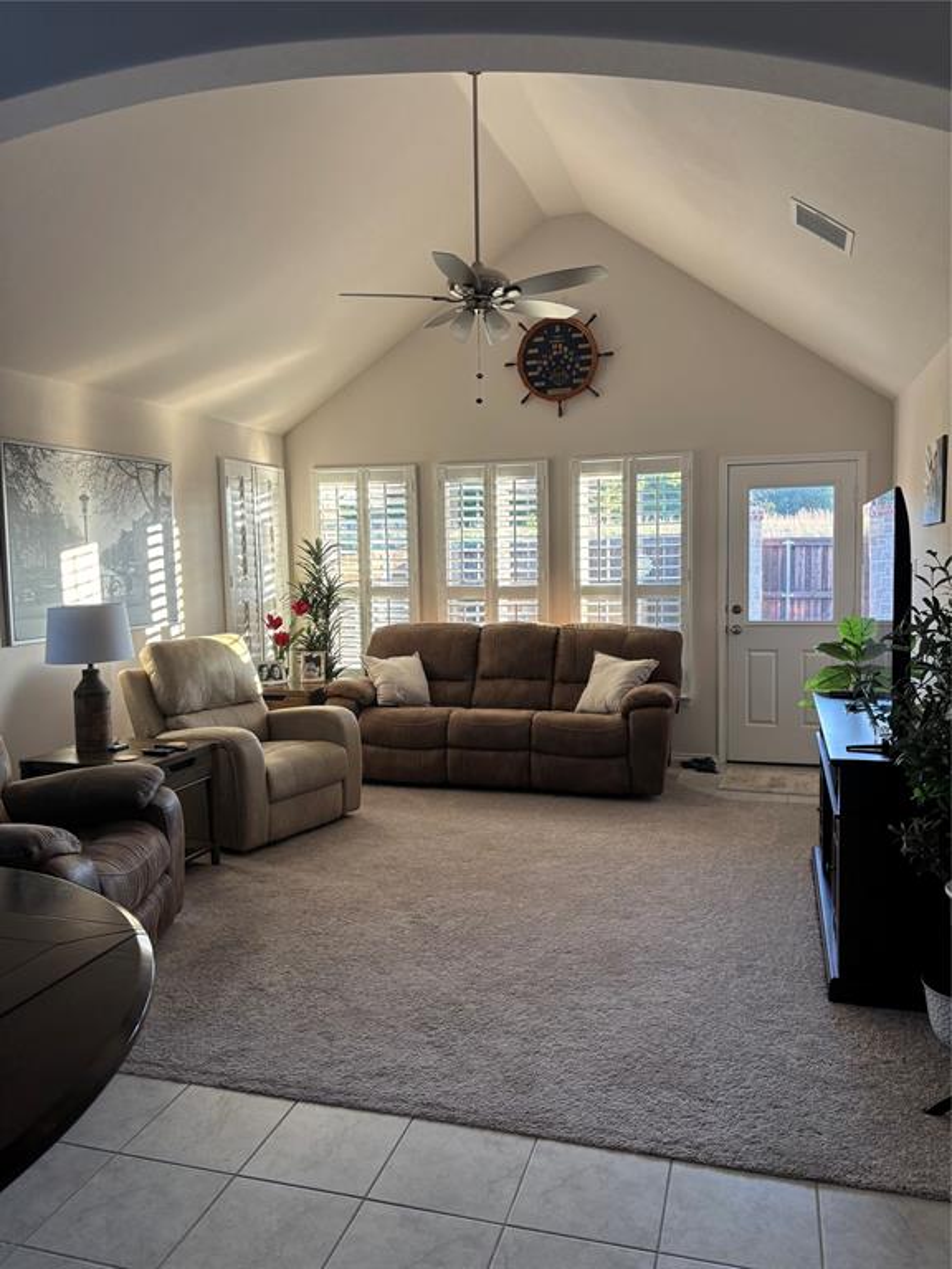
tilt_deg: -4.9
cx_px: 476
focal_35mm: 26
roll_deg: +0.1
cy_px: 634
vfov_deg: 67.3
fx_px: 953
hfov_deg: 53.1
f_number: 1.6
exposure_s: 1/60
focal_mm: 5.96
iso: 80
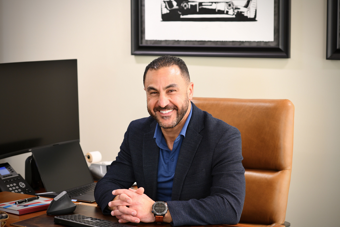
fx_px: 803
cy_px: 114
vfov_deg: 16.1
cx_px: 170
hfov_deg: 23.9
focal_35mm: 85
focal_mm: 85
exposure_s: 1/80
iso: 640
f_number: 5
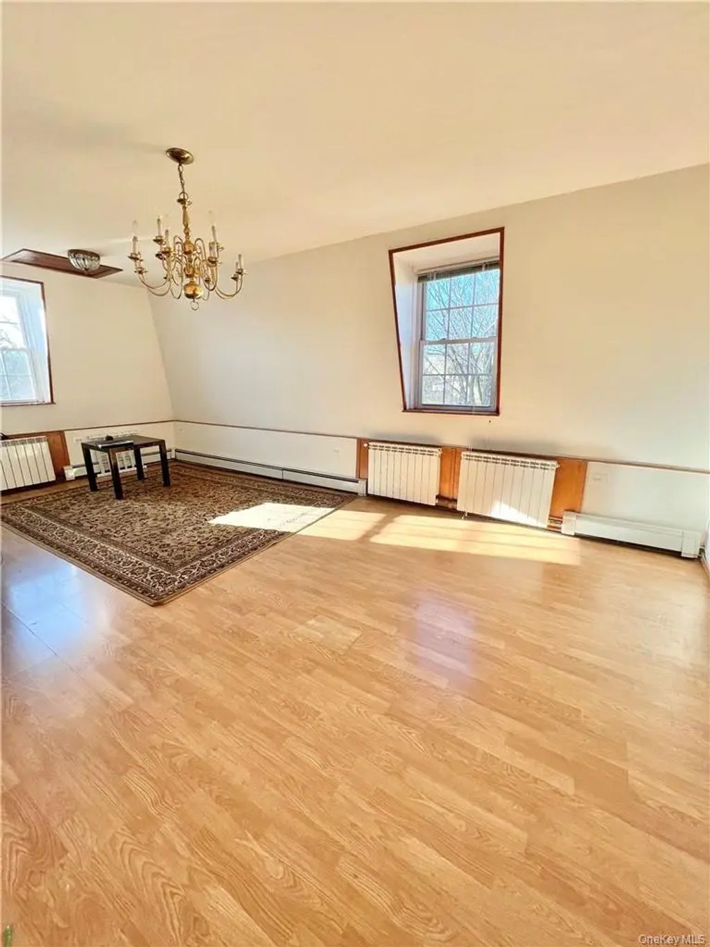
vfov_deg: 106.2
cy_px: 474
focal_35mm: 13
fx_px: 355
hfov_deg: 89.9
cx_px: 355
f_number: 1.8
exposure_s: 1/99
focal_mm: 1.57
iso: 40
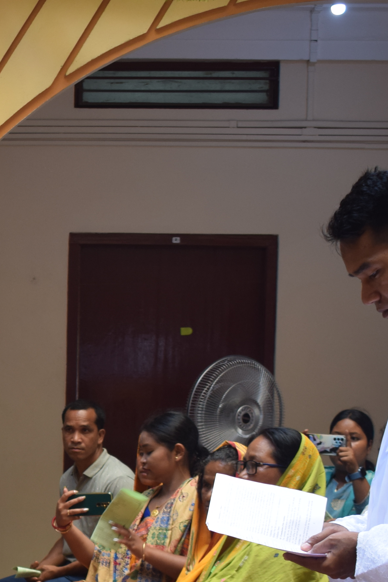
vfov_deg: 18.6
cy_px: 447
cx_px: -147
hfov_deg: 12.1
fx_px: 1766
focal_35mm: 109
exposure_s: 1/80
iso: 400
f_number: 4.5
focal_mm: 29
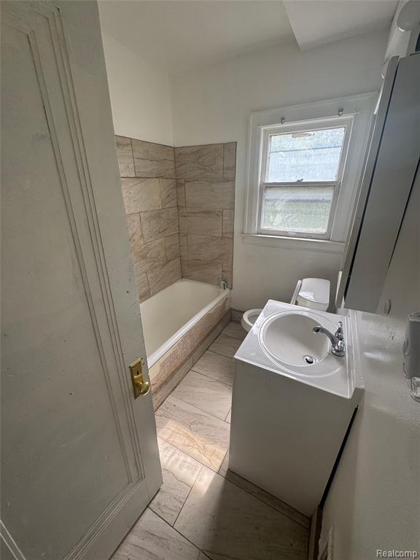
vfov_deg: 102.1
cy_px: 280
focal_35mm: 14
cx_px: 210
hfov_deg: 85.7
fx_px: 226
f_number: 2.2
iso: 50
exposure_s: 1/99
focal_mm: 2.22
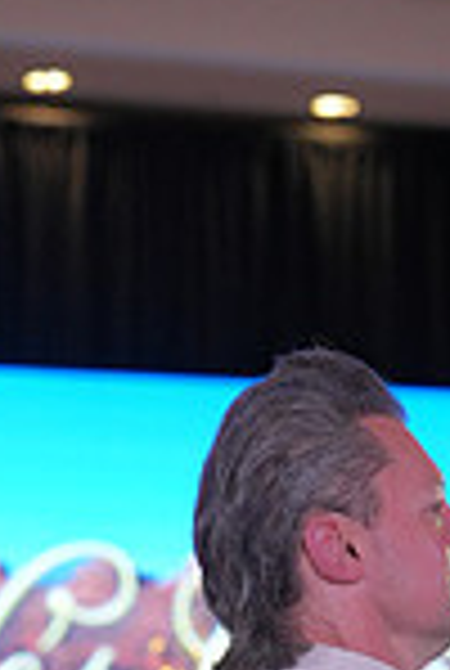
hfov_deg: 5.3
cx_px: 587
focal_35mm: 260
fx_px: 4852
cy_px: 1273
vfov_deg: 7.6
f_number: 3.5
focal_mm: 67
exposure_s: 1/400
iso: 1000
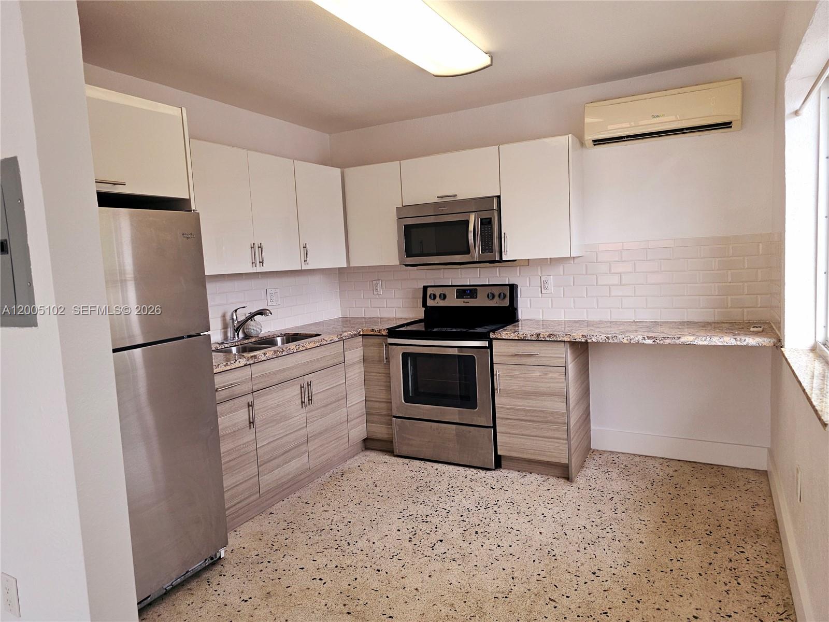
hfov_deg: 73.9
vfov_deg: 58.9
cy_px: 311
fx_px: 551
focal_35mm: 23
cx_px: 414
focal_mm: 6.3
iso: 64
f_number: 1.7
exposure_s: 1/180
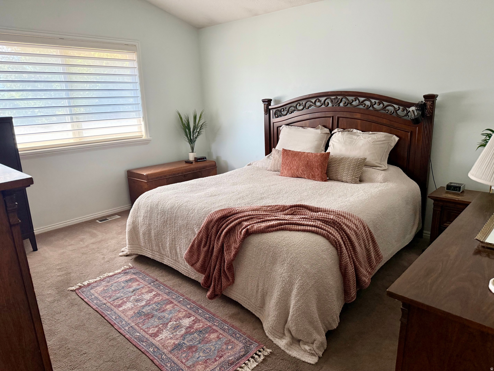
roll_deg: +1.8
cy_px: 186
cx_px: 247
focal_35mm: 24
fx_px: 343
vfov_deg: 56.8
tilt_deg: -14.5
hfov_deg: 71.6
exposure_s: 1/120
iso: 400
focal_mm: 6.76
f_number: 1.78
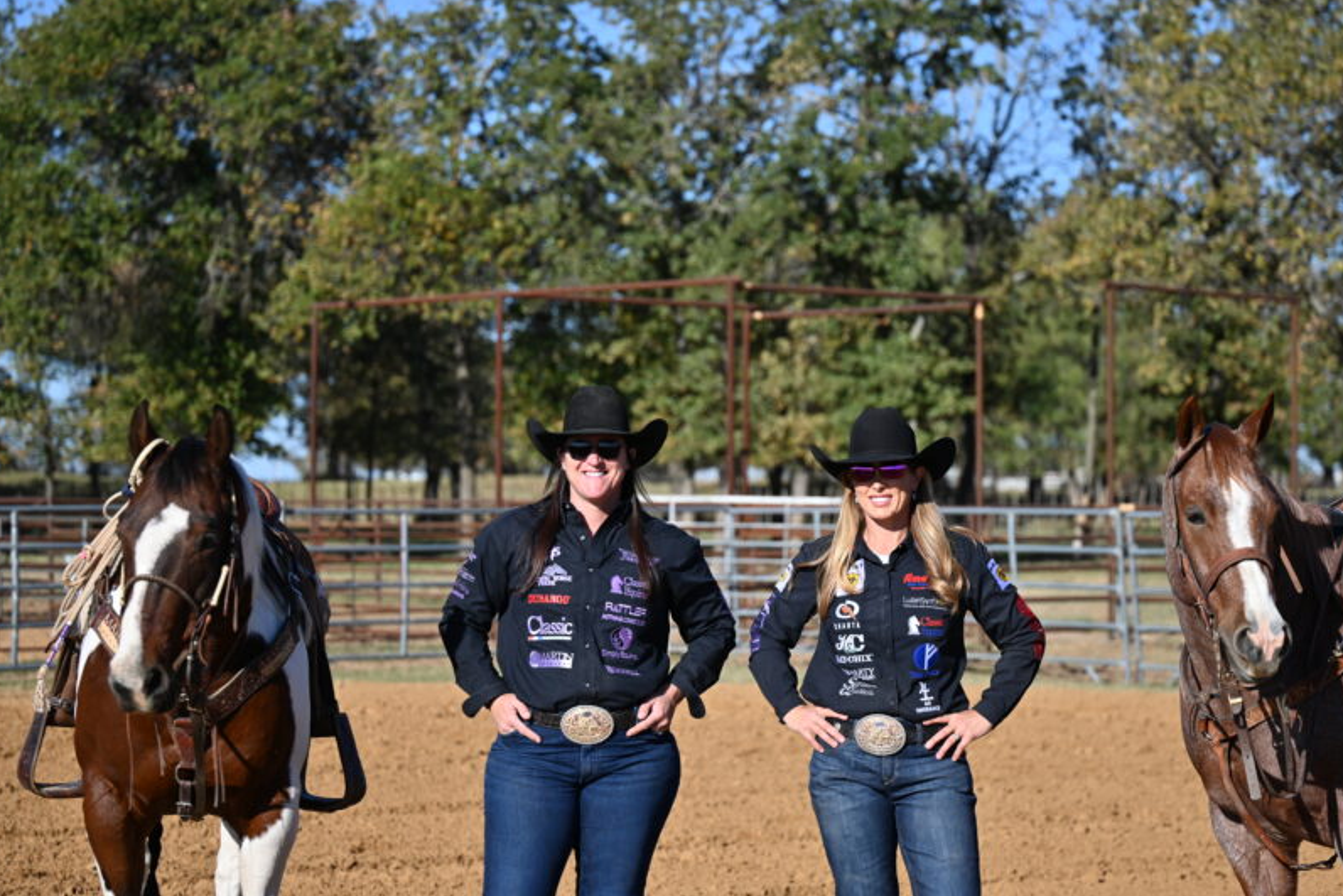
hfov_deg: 22.6
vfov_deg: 15.2
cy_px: 365
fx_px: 3358
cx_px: 707
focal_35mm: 90
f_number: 2.8
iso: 80
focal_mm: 70
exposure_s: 1/2000
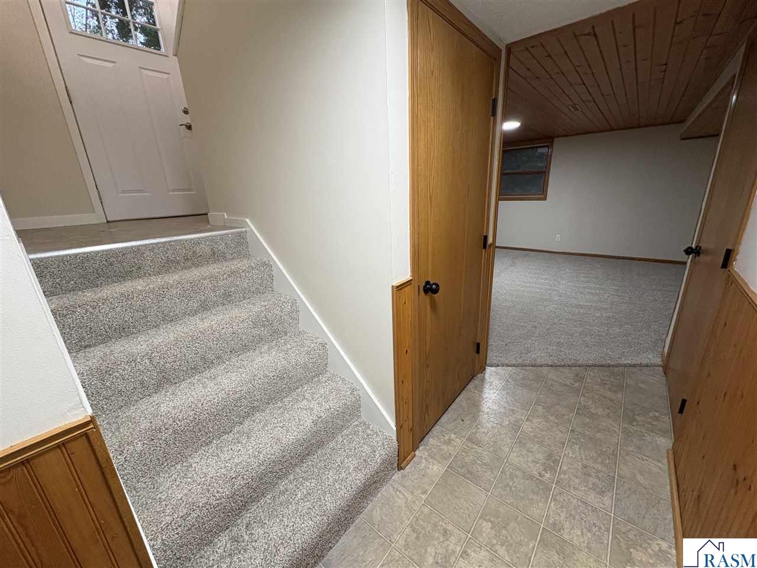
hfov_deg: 102.1
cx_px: 378
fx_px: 306
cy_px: 284
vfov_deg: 85.7
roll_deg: +2.2
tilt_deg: -17.8
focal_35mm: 14
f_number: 2.2
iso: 250
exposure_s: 1/60
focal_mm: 2.22
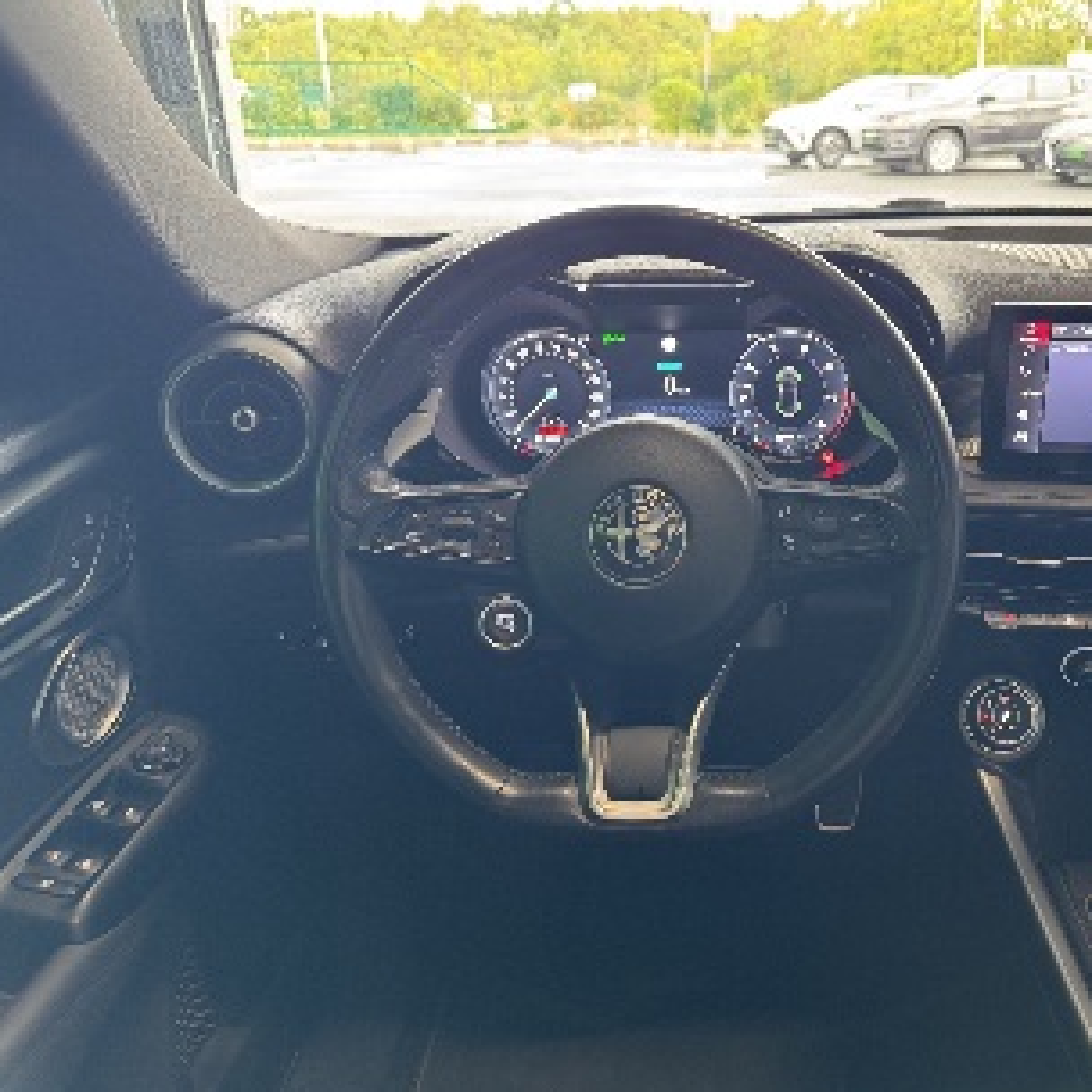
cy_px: 550
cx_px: 740
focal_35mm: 29
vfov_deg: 55.6
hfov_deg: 54.3
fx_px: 1035
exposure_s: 1/60
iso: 400
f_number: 1.78
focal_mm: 6.76
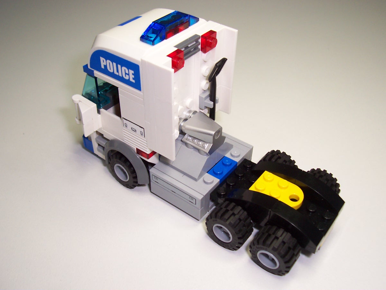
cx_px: 193
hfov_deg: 50.1
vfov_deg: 38.7
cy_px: 145
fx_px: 413
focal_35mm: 37
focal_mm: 5.6
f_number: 2.8
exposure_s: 1/90
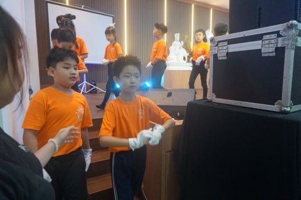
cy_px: 100
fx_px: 201
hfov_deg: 73.7
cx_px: 150
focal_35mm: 24
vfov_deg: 53.1
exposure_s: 1/160
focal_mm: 16
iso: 2500
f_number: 4
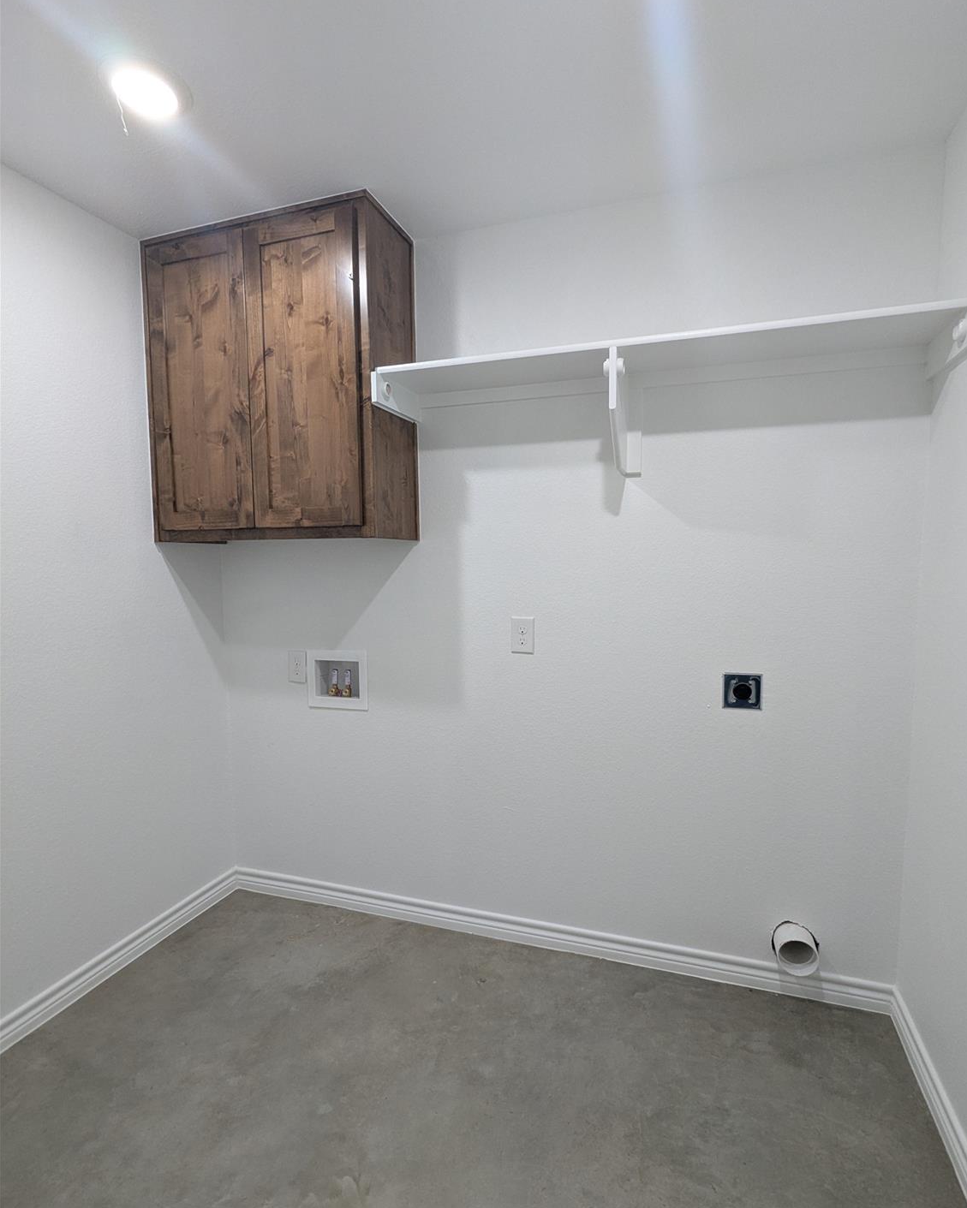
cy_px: 621
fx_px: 608
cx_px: 492
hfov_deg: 77.0
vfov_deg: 89.6
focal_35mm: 17
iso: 74
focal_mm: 2.35
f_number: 2.2
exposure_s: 1/24
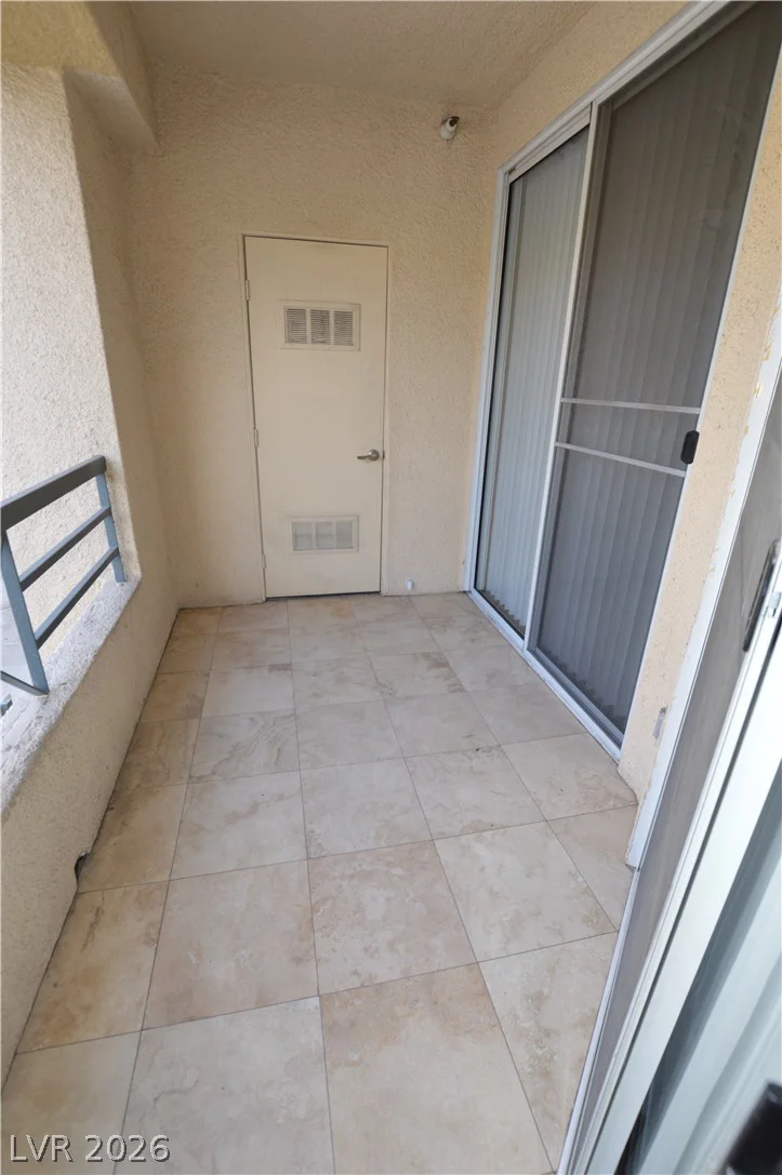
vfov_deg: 100.4
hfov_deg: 77.2
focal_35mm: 15
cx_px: 391
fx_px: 489
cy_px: 588
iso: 360
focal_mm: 10
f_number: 5.6
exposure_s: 1/125
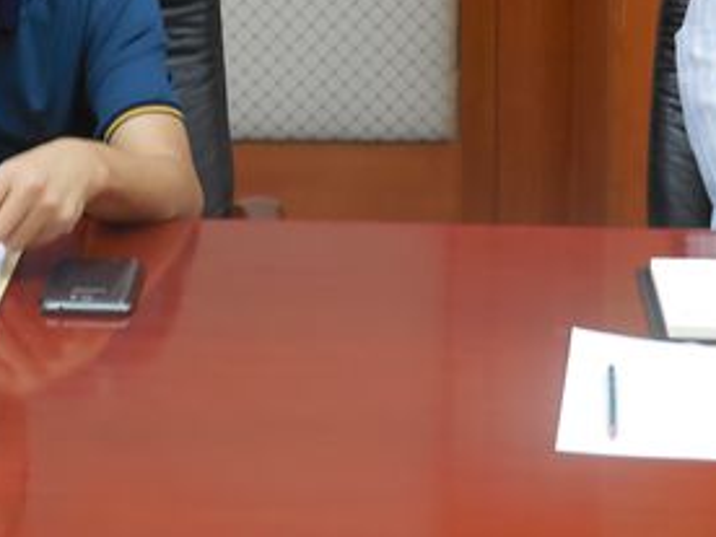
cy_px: 56
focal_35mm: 147
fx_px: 3041
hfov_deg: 13.3
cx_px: 73
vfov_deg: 10.0
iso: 400
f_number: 4.9
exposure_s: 1/15
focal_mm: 14.5
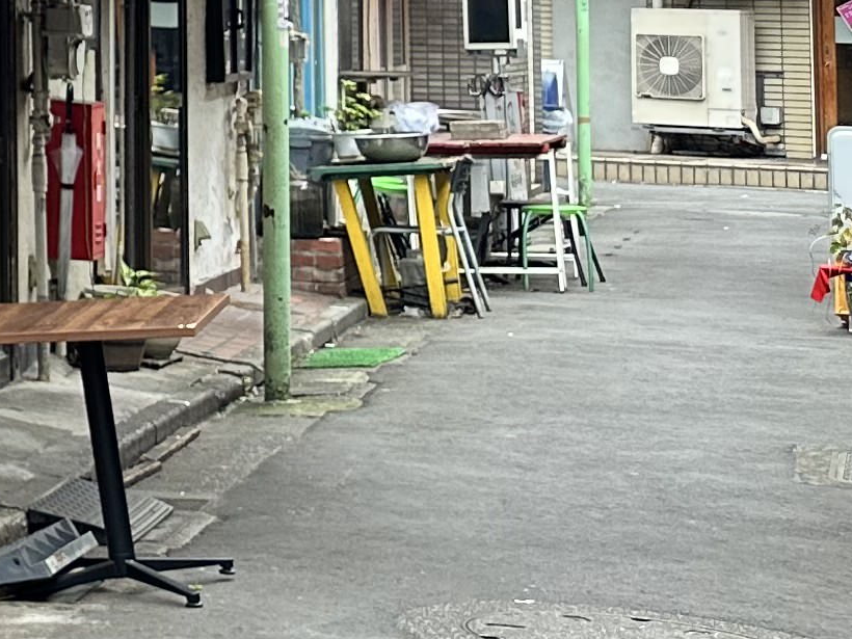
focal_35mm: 118
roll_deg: -1.4
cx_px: -1206
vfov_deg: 12.2
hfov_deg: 12.8
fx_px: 2904
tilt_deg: +3.4
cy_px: -183
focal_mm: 6.86
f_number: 1.78
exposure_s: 1/121
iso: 80
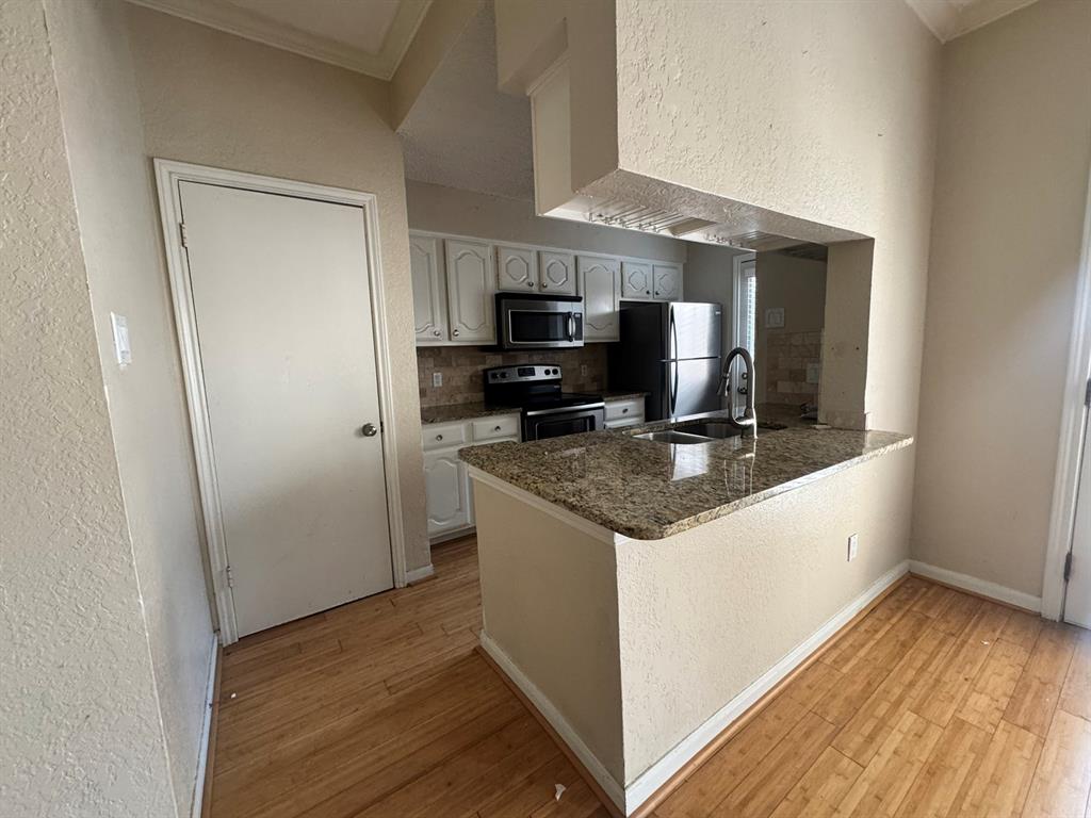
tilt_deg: -8.0
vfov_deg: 85.7
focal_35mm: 14
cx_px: 546
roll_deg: +1.2
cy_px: 409
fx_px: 441
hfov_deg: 102.1
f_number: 2.2
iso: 320
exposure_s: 1/60
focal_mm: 2.22
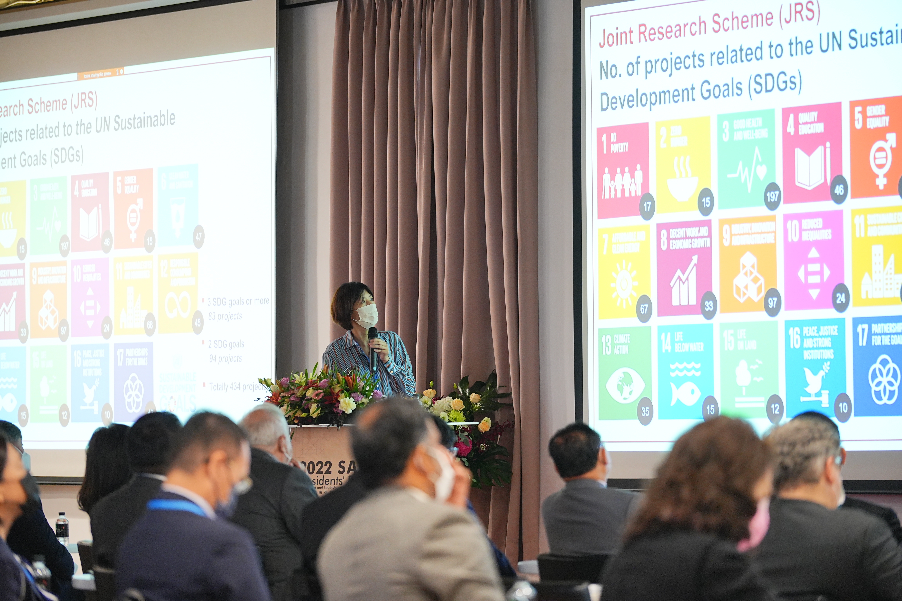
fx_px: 4109
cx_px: 451
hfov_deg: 12.5
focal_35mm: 164
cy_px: 300
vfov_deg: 8.4
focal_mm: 164
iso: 2000
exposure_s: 1/60
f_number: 4
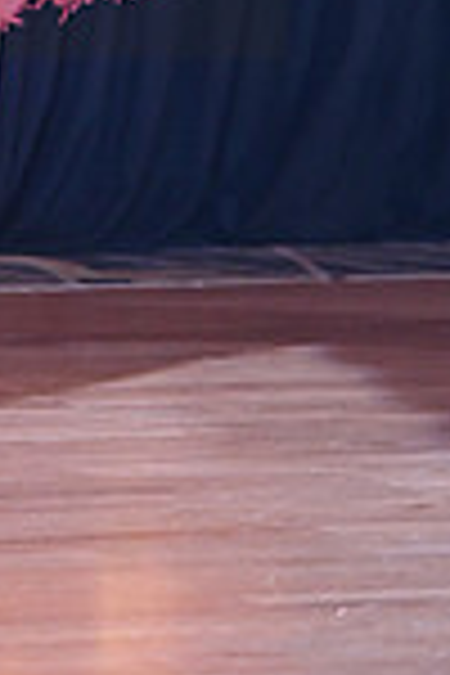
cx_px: -331
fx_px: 8681
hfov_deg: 3.0
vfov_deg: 4.4
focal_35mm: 463
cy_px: -90
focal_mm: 120
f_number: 6.3
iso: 4000
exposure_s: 1/400
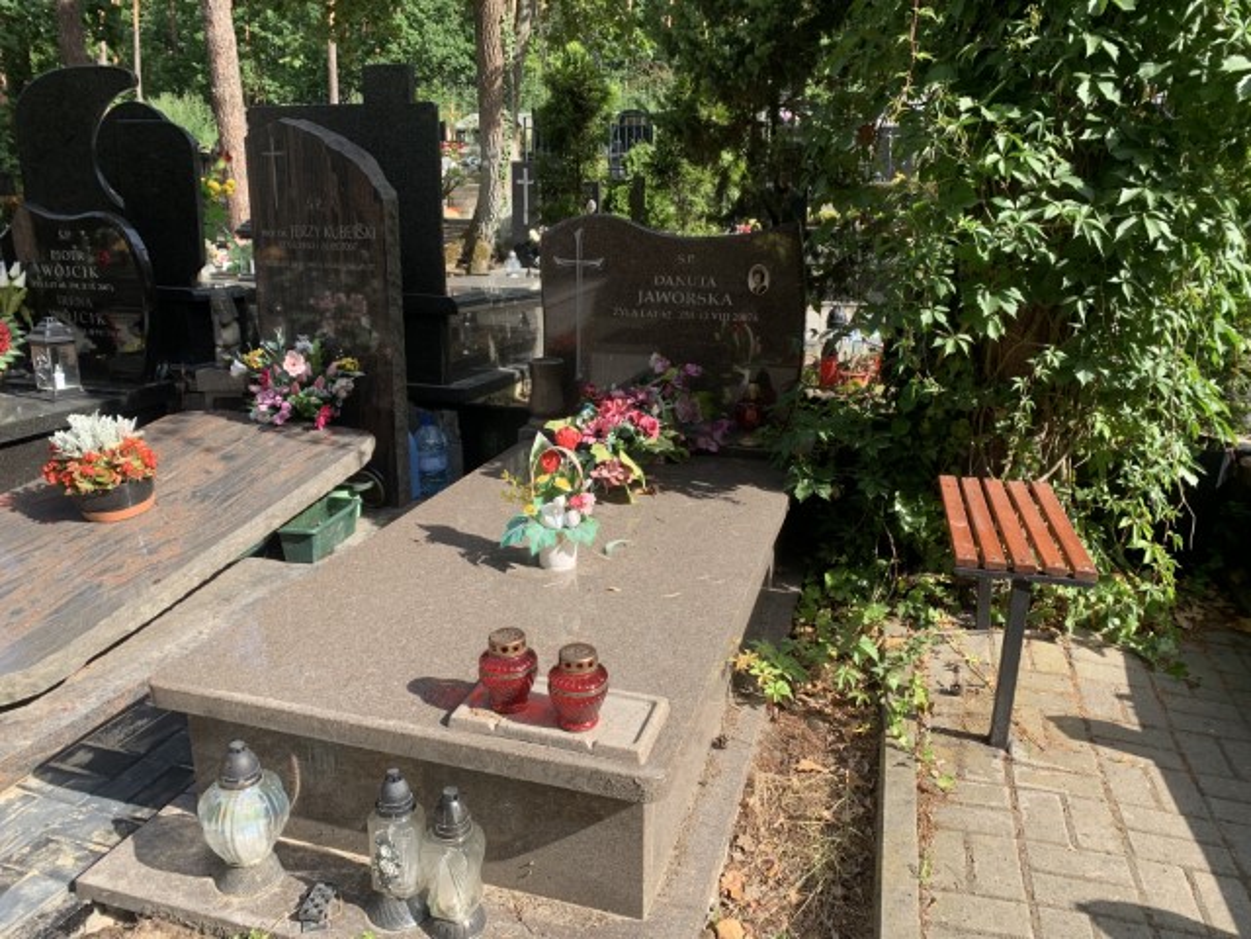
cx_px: 626
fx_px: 940
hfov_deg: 67.3
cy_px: 470
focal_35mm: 26
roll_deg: +0.1
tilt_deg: -10.4
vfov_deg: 53.1
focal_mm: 4.25
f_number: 1.8
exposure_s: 1/673
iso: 25
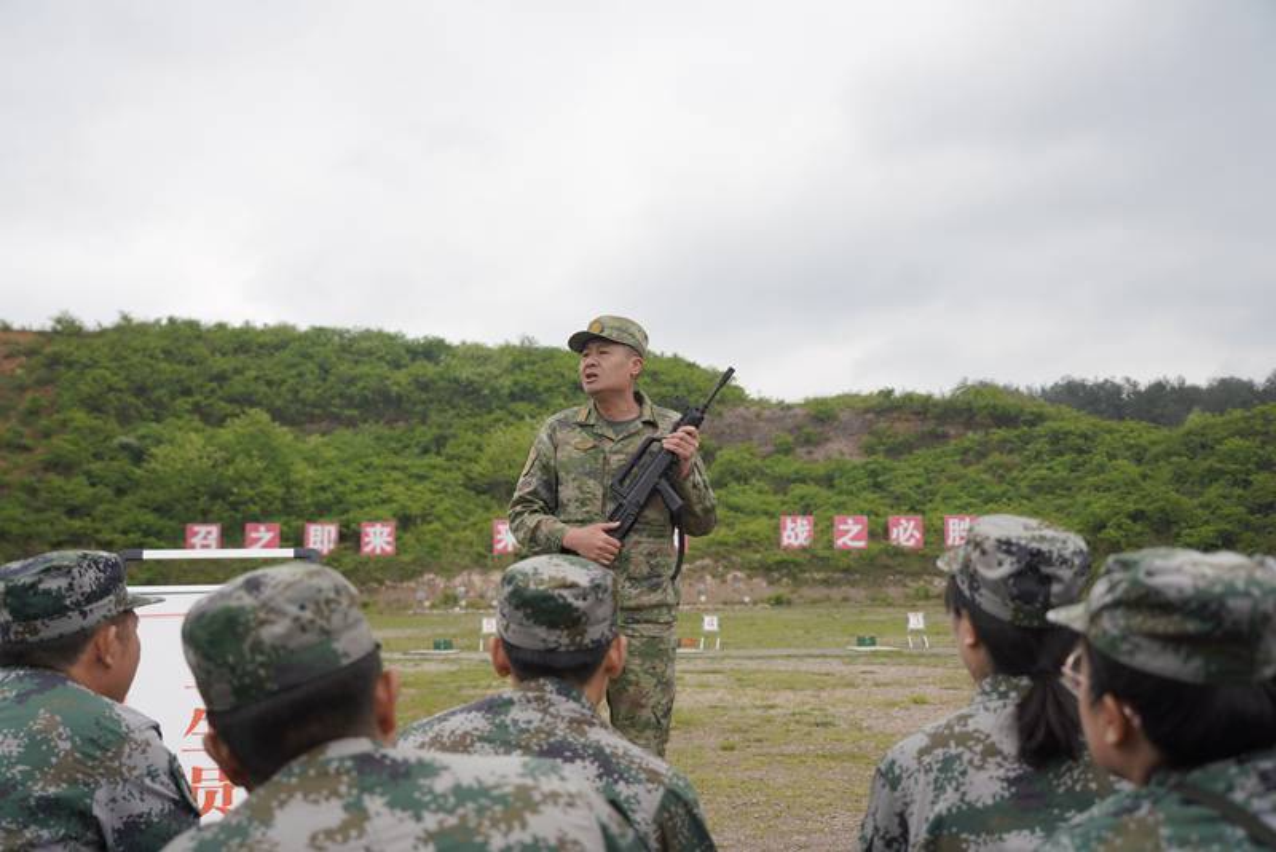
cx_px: 638
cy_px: 426
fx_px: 1418
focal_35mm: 40
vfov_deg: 33.4
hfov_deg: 48.4
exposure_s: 1/200
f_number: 4.5
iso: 100
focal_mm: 40
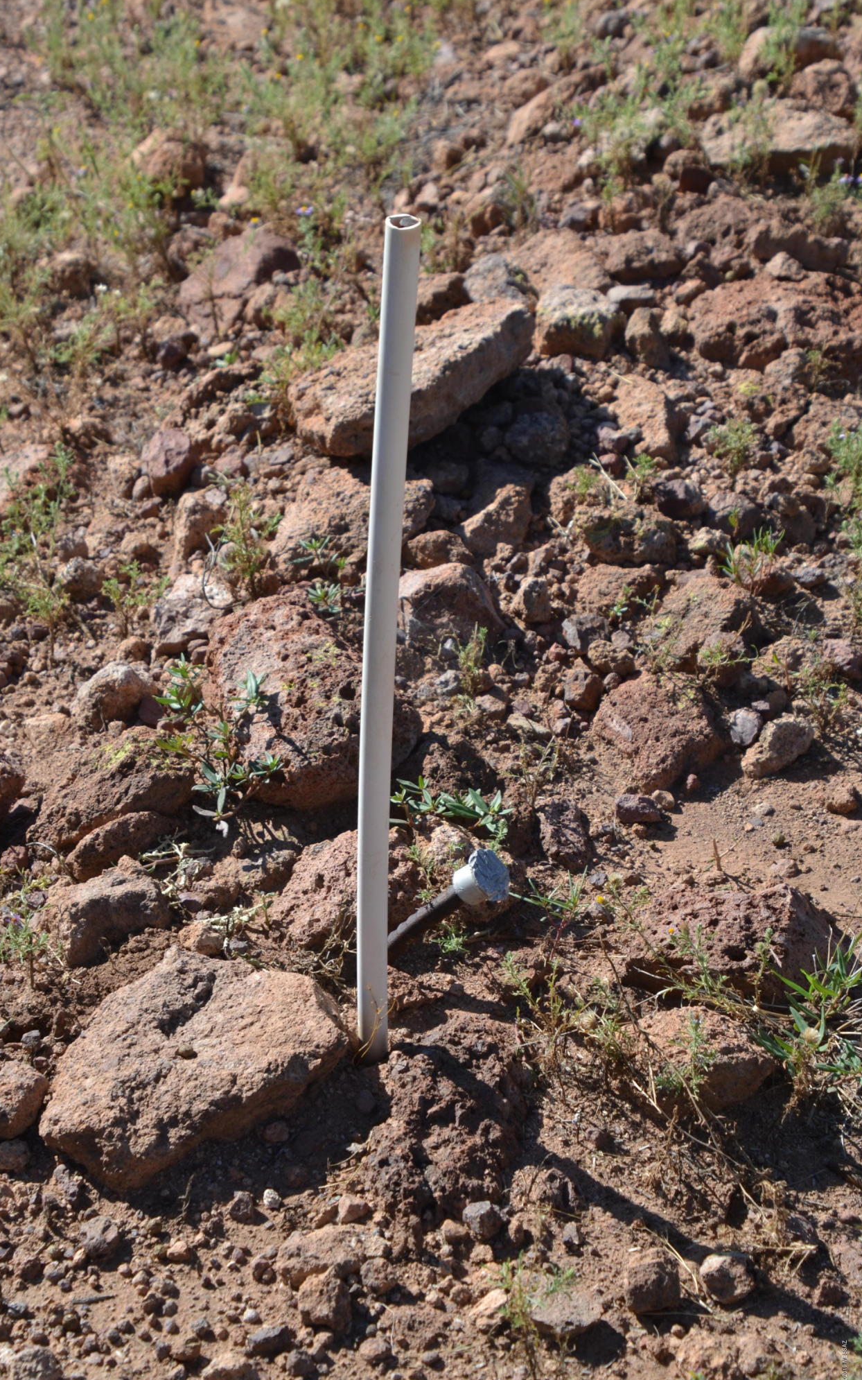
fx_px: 3176
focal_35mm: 85
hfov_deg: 15.5
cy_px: 691
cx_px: 412
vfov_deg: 24.5
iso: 100
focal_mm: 55
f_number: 7.1
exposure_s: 1/200
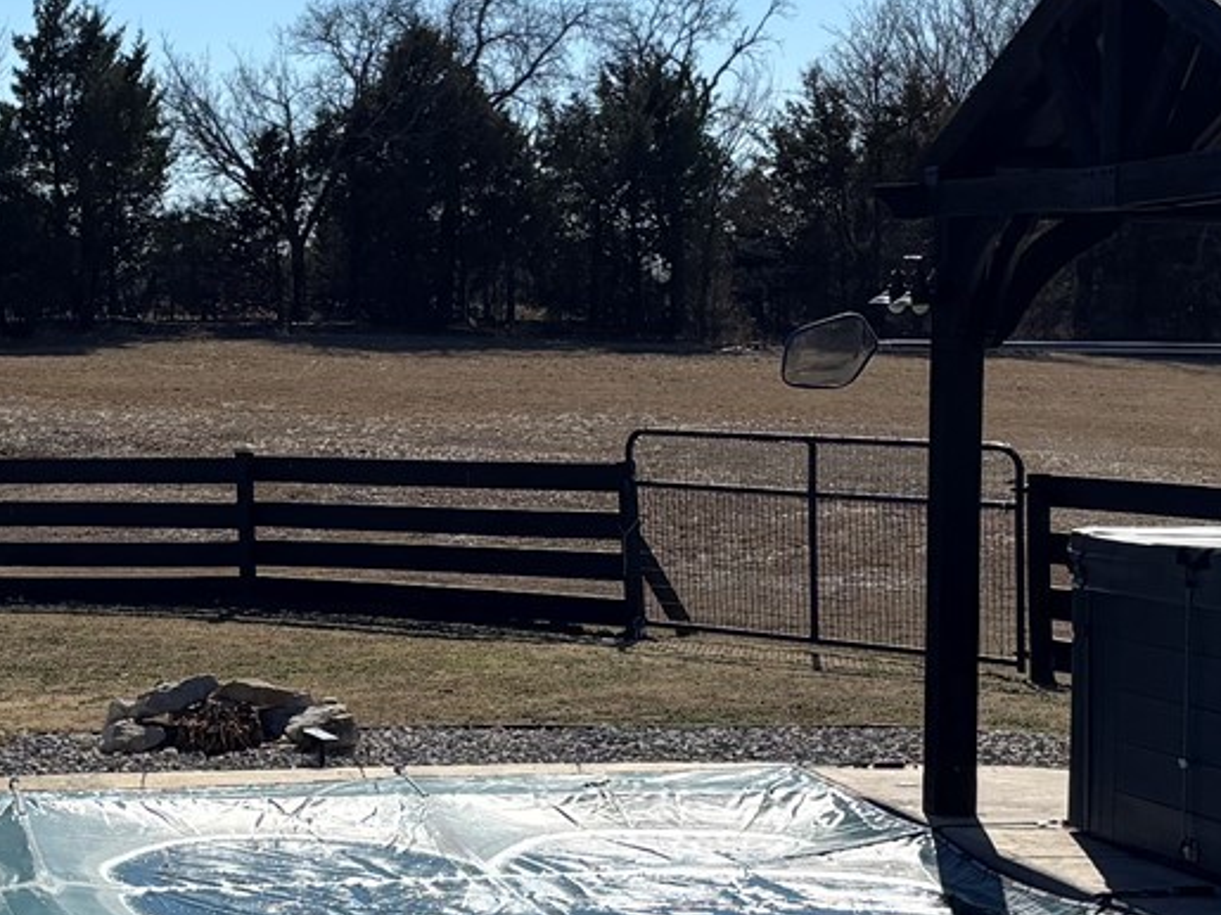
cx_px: 180
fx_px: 3421
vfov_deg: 15.2
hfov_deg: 19.9
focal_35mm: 97
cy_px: 469
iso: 50
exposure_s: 1/6329
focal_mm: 5.96
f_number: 1.6
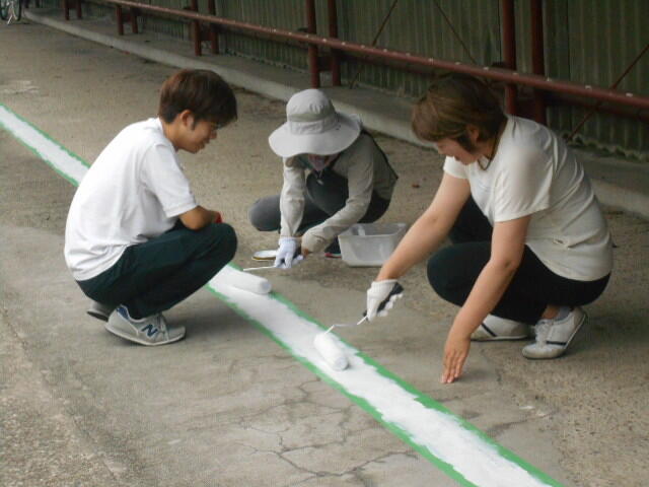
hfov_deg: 22.8
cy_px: 244
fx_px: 1612
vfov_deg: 17.2
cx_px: 324
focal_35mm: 86
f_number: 6.3
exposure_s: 1/250
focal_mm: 15.4
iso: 560
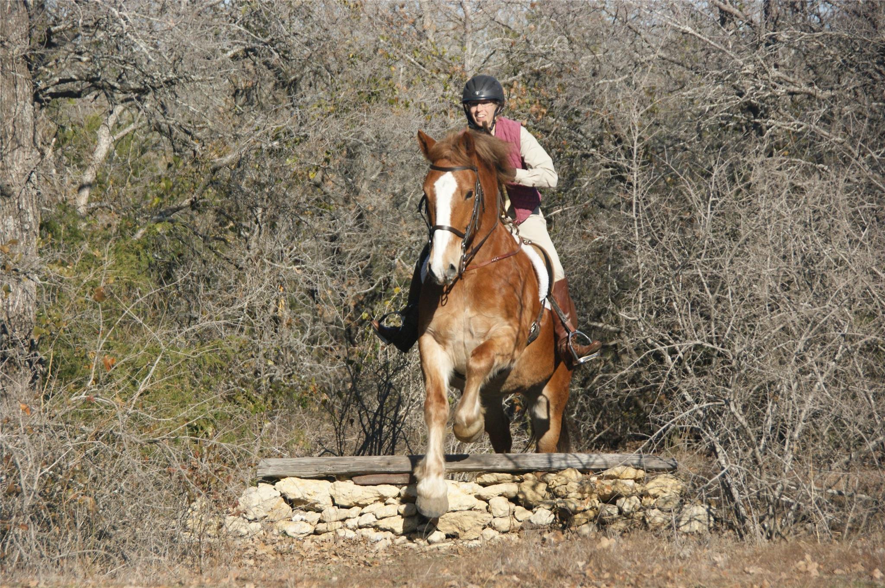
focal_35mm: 150
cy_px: 294
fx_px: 3684
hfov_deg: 13.7
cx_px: 442
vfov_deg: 9.1
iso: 400
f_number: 5.6
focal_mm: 100
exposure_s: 1/1600
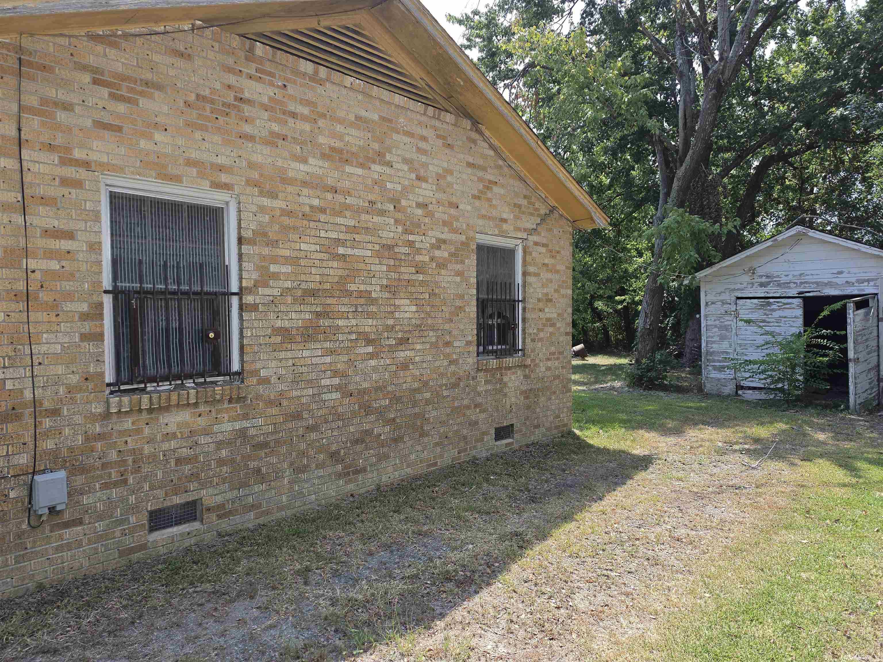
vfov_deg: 58.9
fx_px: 587
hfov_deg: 73.9
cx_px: 442
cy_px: 331
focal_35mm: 23
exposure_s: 1/361
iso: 10
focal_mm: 6.5
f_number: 1.4
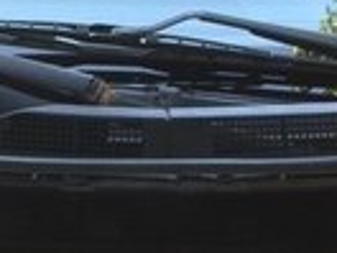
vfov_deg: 10.1
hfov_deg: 13.5
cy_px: 308
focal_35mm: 145
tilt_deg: -24.8
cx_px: 18
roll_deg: -0.4
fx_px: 1412
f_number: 2.2
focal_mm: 4.15
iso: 50
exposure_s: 1/50
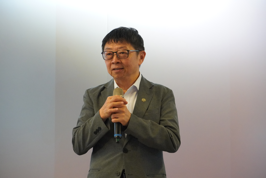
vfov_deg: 9.9
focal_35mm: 138
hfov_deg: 14.9
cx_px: 133
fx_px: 1020
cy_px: 89
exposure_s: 1/100
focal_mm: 92
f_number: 5.6
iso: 6400
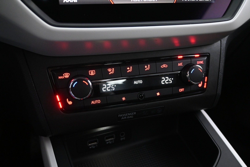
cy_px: 84
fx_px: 208
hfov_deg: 61.9
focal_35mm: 30
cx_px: 125
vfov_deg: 43.6
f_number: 3.8
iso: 3200
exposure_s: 1/20
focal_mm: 20
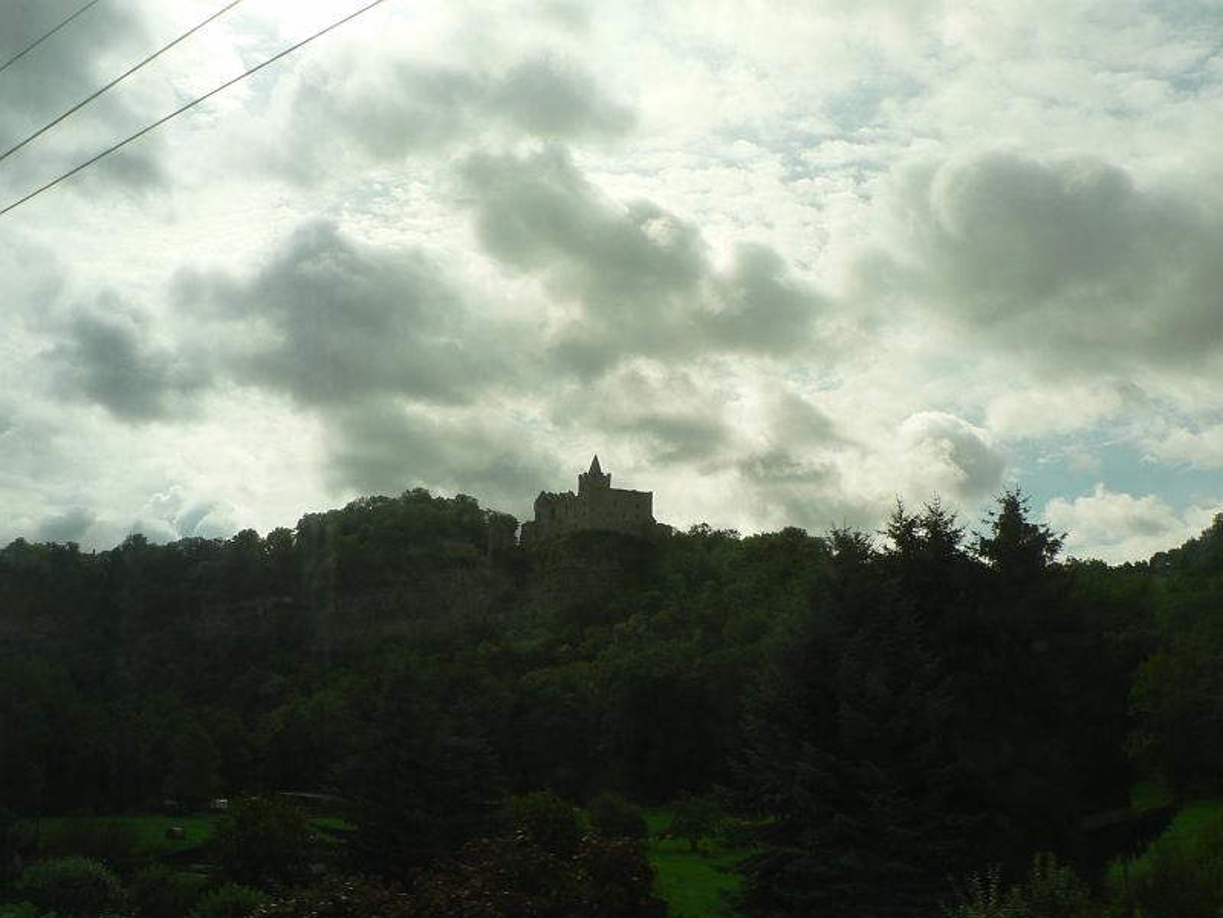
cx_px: 612
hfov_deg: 51.4
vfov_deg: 39.7
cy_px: 459
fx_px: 1272
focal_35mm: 36
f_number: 5.6
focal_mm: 6
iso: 80
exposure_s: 1/400
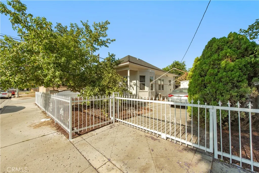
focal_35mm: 14
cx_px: 130
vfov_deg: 81.2
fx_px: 101
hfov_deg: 104.2
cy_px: 86
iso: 100
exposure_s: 1/200
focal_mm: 14
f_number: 11
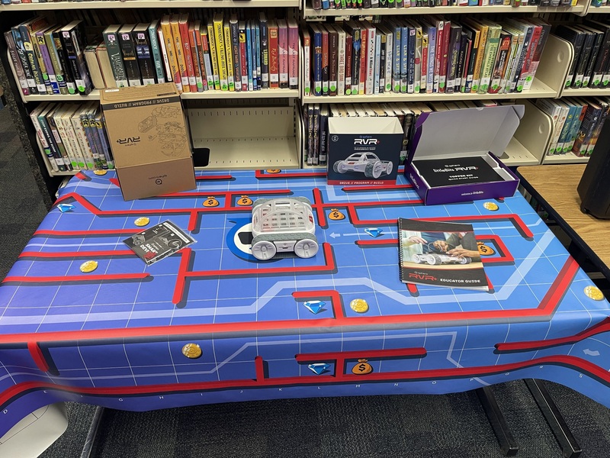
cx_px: 305
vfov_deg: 54.9
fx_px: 441
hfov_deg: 69.4
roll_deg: -0.5
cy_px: 229
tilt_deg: -36.4
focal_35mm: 25
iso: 125
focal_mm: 5.1
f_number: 1.6
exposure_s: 1/60
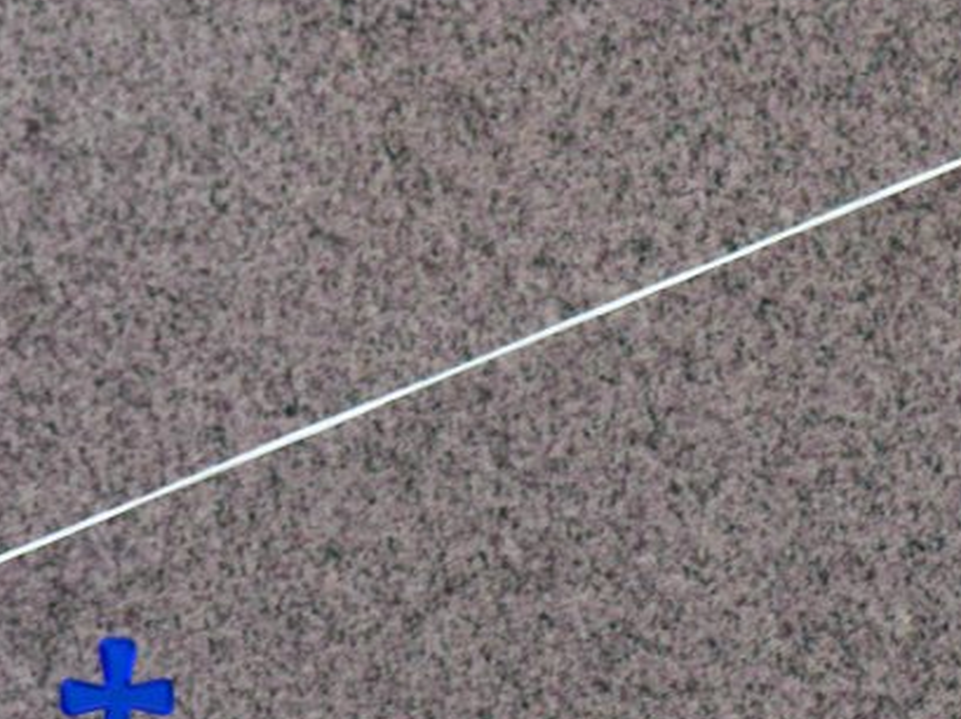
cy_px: 216
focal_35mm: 376
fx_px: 10429
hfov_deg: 5.3
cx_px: 620
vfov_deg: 3.9
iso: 50
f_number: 4.6
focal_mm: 49
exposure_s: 1/23.6
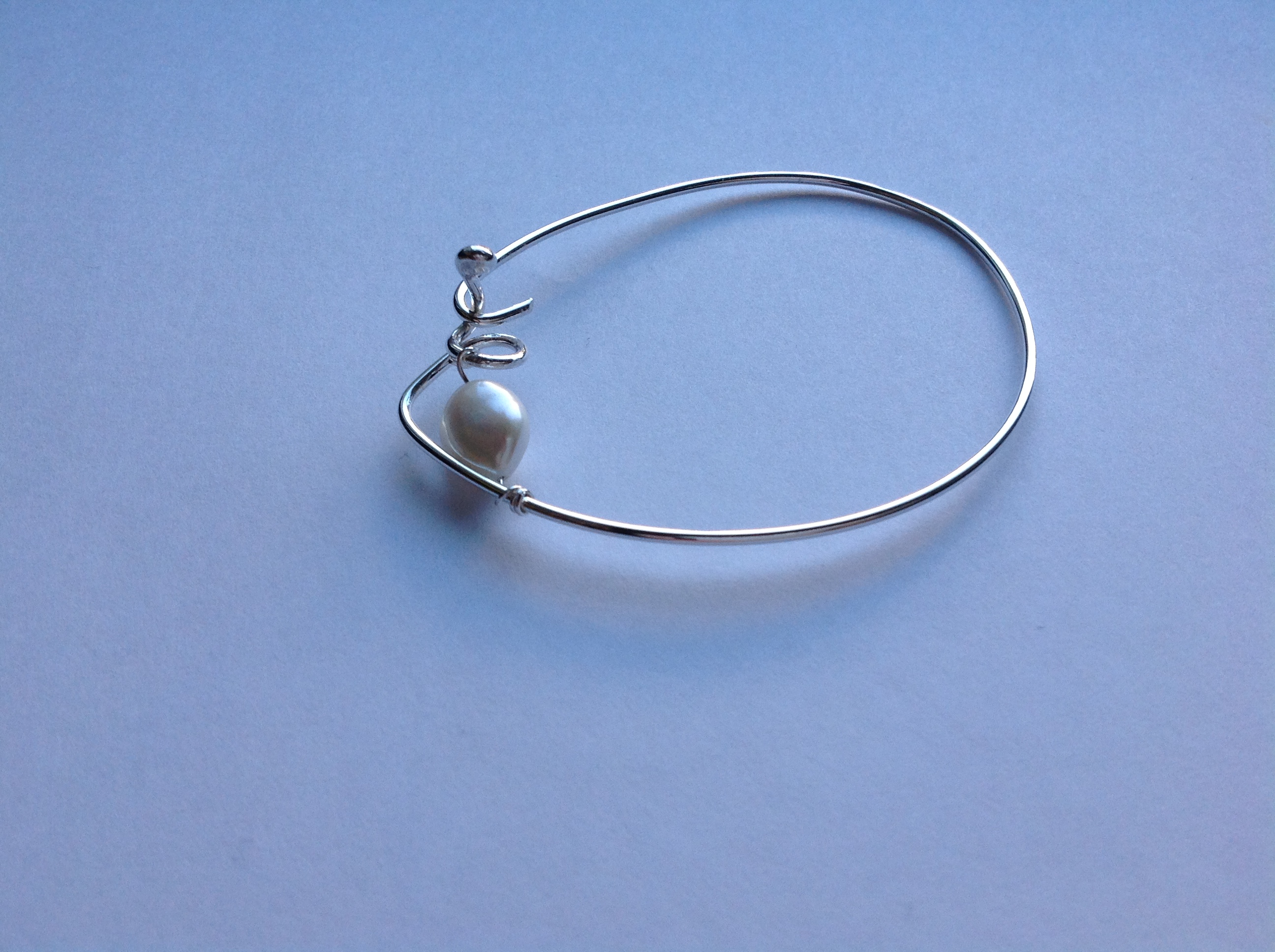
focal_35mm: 35
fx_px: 1287
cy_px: 476
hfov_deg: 52.7
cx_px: 638
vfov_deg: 40.6
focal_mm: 4.28
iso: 80
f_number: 2.4
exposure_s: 1/120
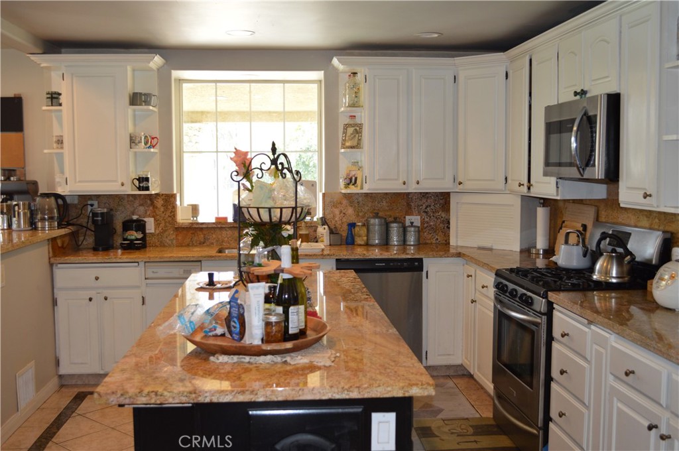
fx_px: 735
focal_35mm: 39
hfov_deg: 49.6
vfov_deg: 34.1
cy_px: 226
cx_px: 340
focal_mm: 26
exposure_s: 1/80
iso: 400
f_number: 4.2
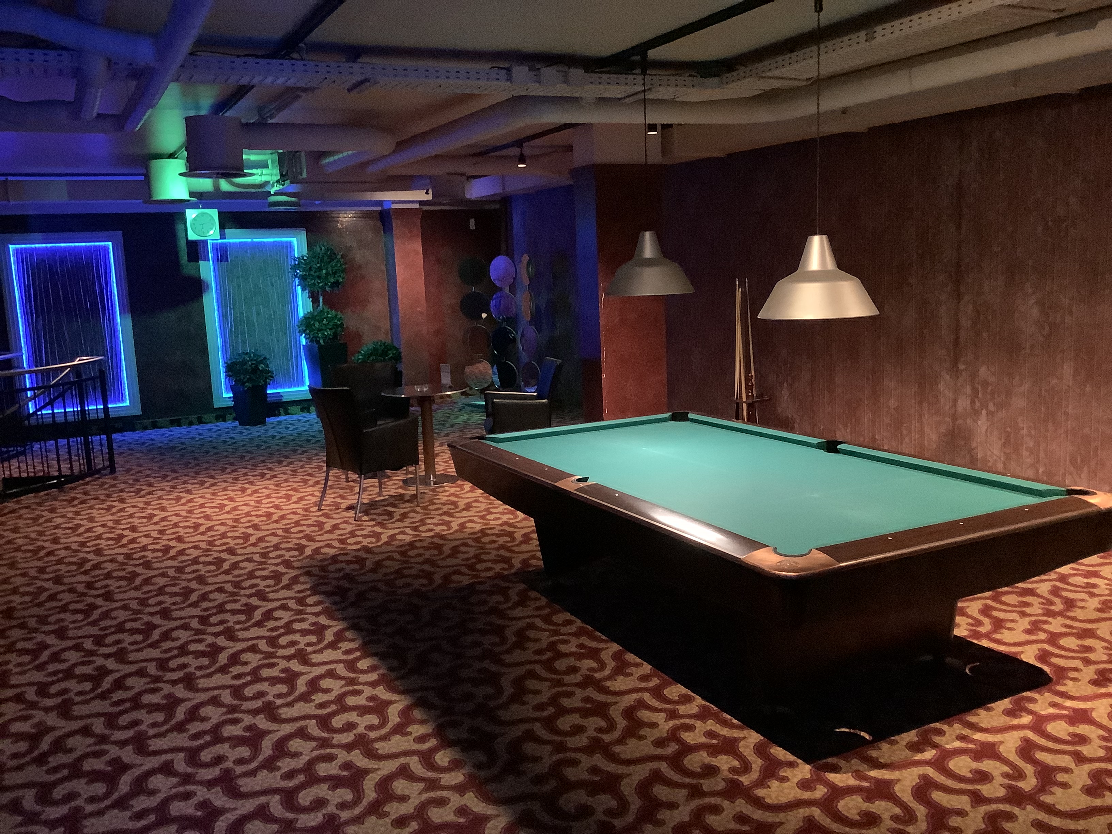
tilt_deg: -10.0
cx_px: 556
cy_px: 417
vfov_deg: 45.4
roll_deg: +1.6
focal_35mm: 31
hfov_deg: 58.4
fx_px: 996
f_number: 2.4
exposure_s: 1/17
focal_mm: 3.3
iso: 800
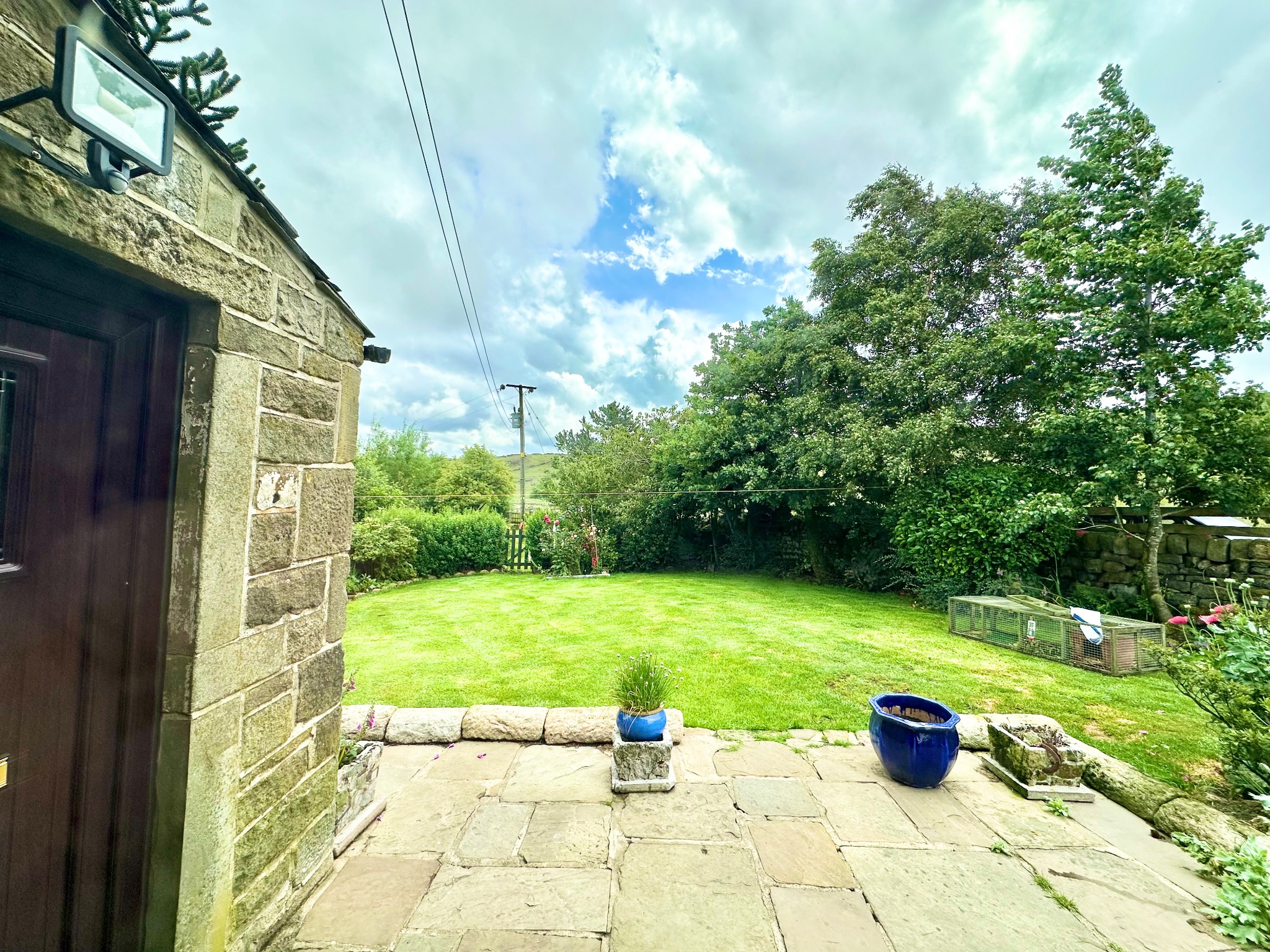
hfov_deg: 102.1
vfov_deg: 85.7
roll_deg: -2.9
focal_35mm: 14
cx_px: 635
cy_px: 476
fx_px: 514
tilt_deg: +0.8
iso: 50
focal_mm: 2.22
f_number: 2.2
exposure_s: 1/1401
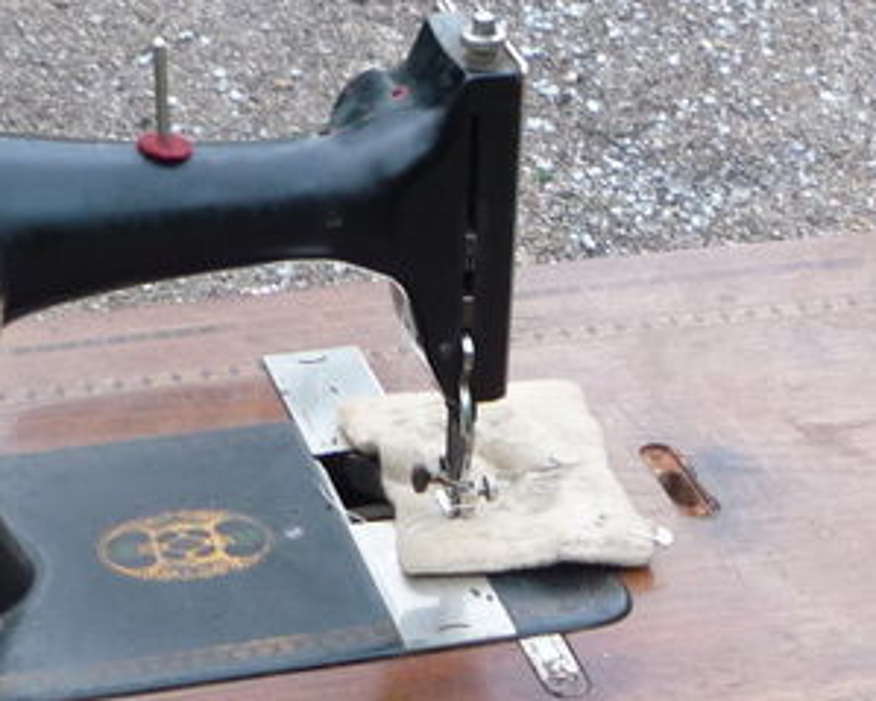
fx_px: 2540
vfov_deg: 14.7
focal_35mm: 98
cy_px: 1030
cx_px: 475
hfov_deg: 19.6
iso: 125
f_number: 3.3
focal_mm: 5.2
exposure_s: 1/30
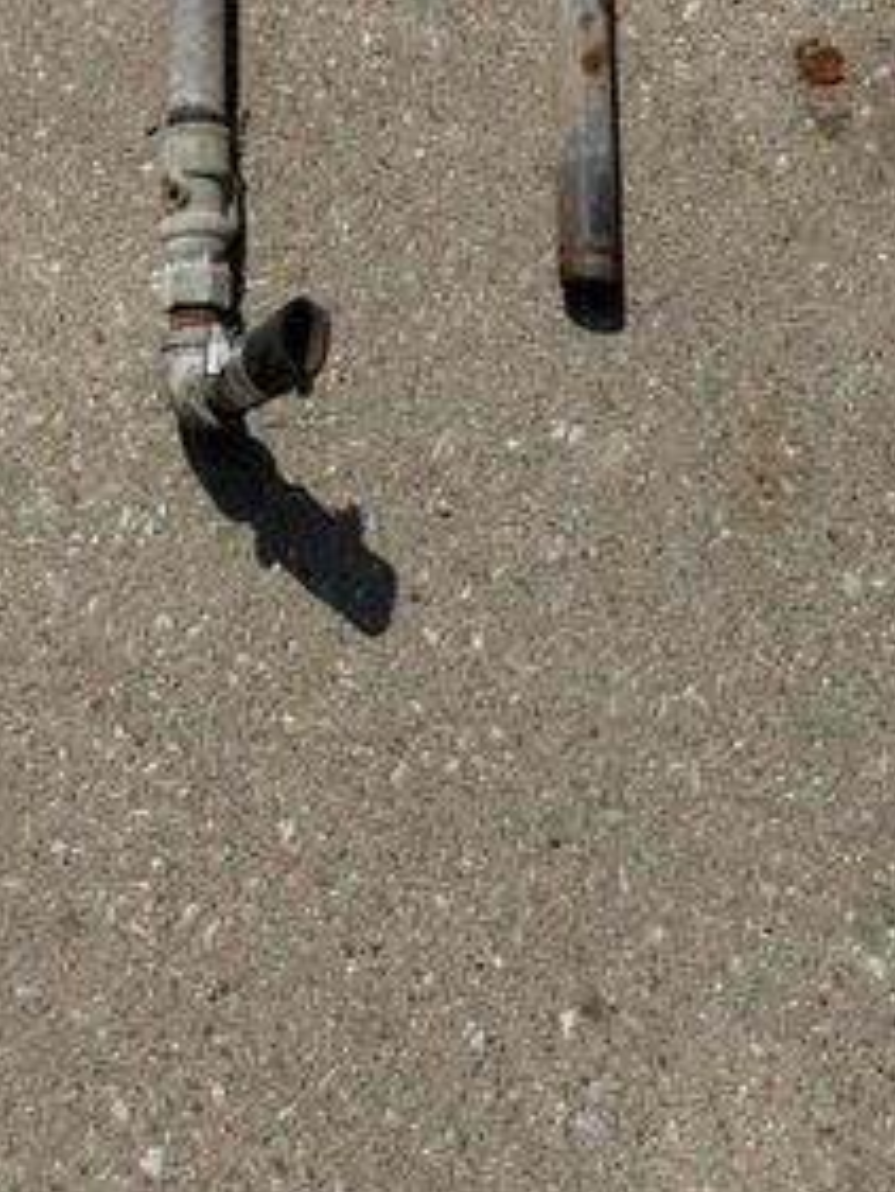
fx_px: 2205
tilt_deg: -59.3
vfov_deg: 25.7
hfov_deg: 22.8
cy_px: -386
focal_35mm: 64
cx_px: 261
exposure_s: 1/9091
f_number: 1.78
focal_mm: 6.76
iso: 80
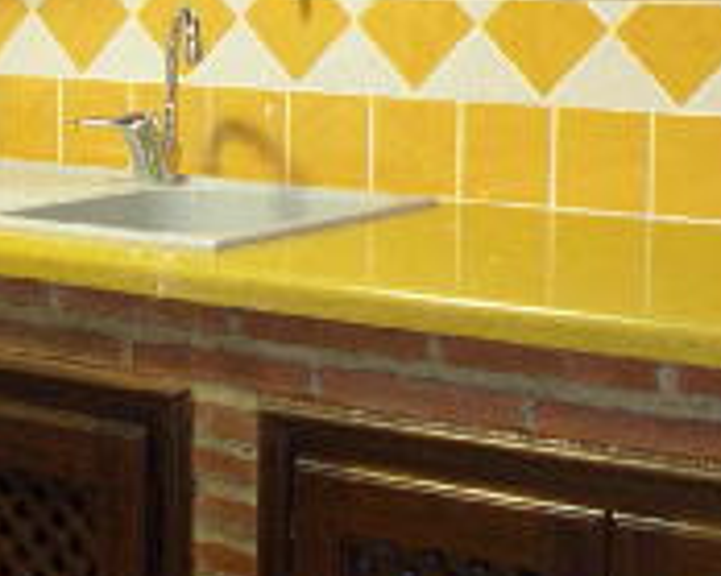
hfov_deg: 13.5
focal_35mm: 142
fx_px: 3028
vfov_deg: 10.8
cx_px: 178
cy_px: 50
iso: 200
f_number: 2.8
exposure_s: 1/11.3
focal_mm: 8
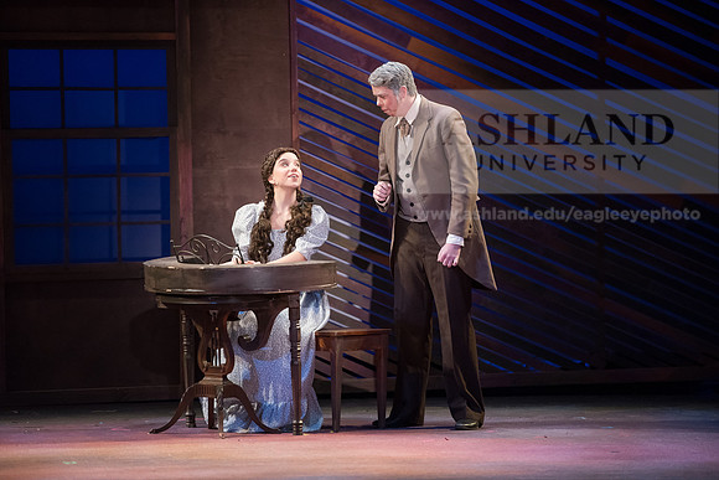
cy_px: 240
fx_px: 3696
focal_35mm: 185
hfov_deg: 11.1
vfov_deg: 7.4
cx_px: 360
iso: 3200
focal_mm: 185
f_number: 3.2
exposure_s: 1/320
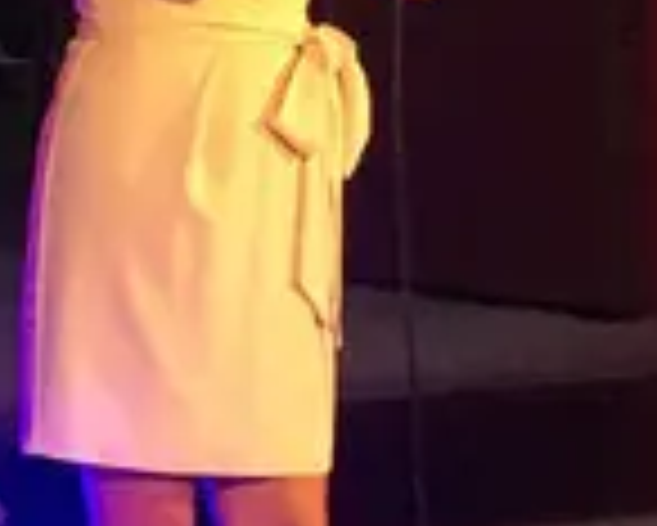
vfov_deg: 7.8
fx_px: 3853
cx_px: -243
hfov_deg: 9.5
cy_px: 333
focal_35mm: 198
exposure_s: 1/25
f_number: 2.2
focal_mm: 4.15
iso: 200
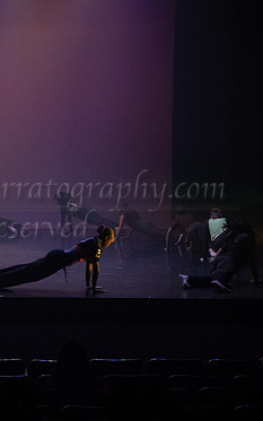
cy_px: 207
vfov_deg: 25.2
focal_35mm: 82
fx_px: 941
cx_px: -64
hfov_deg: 15.3
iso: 4000
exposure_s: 1/400
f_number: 3.5
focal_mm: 46
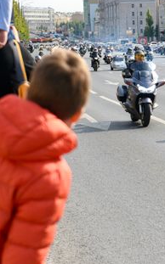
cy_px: 106
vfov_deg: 18.9
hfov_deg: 11.6
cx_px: 201
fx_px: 793
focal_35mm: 110
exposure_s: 1/3200
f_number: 4
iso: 320
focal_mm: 48
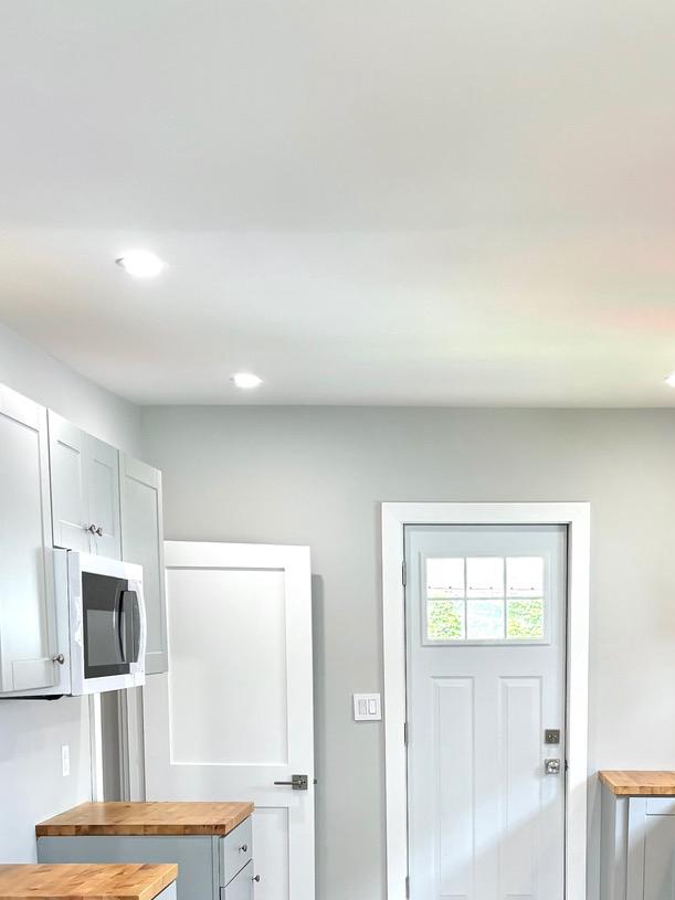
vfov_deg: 36.7
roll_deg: -0.2
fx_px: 1274
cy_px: 794
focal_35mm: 49
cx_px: 477
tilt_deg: -7.2
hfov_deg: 29.4
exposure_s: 1/120
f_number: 1.6
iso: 100
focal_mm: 5.96
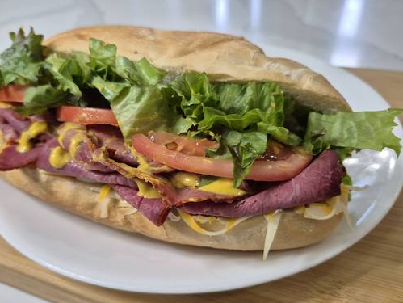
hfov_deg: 65.1
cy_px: 167
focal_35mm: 27
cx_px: 180
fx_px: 315
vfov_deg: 51.3
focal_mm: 5.4
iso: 250
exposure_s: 1/120
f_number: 1.8
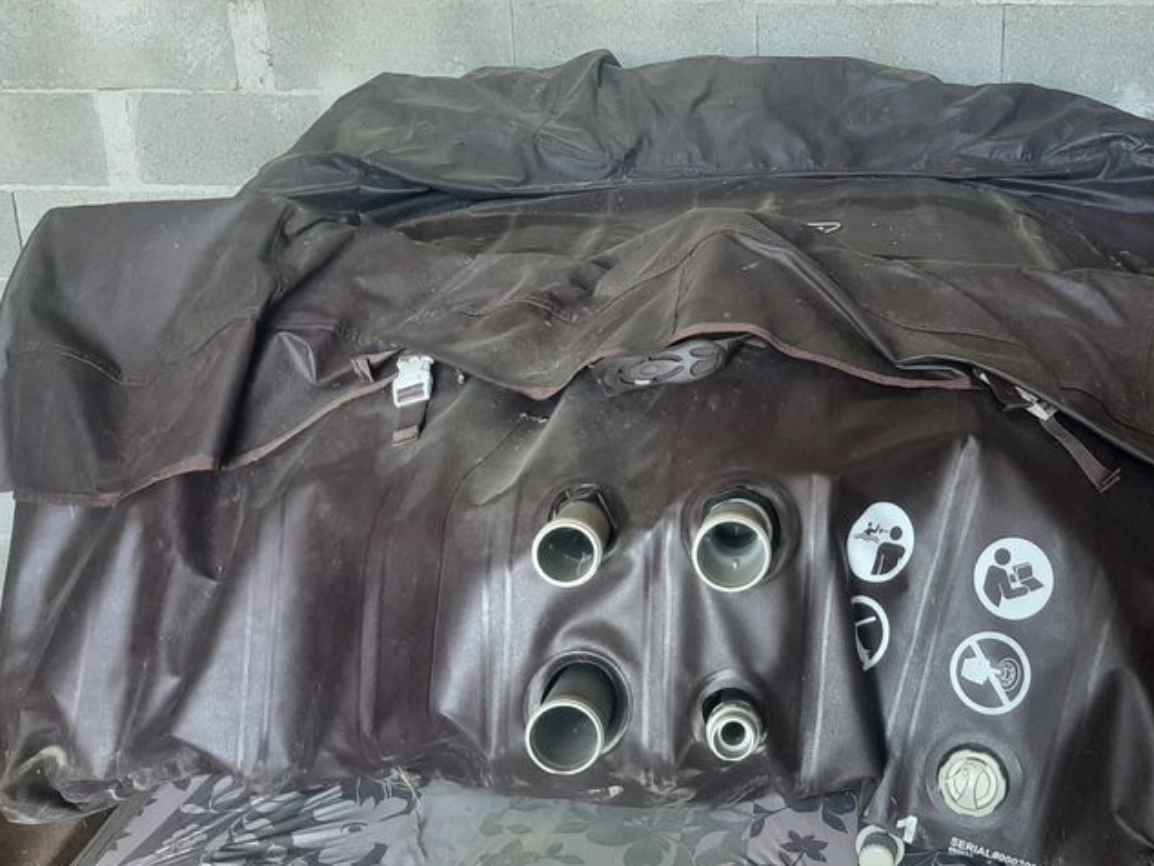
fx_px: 1367
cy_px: 395
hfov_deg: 44.5
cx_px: 835
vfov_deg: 35.1
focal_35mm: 41
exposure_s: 1/50
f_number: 1.7
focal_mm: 3.93
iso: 125
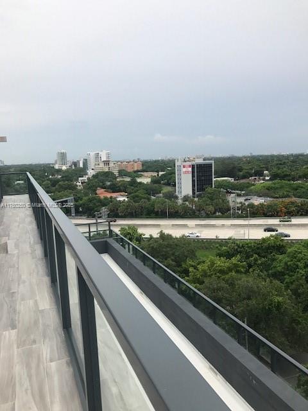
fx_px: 332
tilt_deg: -8.5
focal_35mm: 28
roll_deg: +3.3
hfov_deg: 49.7
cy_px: 206
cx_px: 154
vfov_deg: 63.4
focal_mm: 3.99
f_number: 1.8
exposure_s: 1/1294
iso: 20
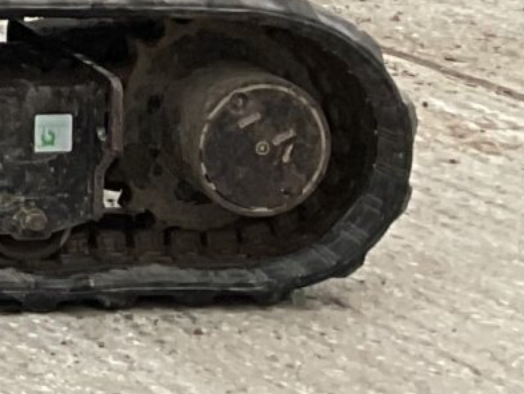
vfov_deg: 7.4
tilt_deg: -2.6
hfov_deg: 8.4
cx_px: -1143
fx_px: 2862
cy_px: -561
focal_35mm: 189
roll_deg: +2.5
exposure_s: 1/500
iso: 16
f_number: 1.8
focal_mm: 3
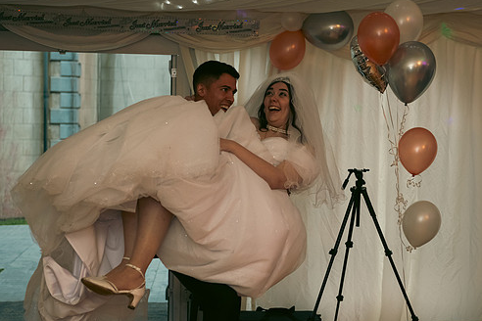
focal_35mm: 66
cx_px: 252
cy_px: 169
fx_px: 884
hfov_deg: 30.5
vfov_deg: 20.6
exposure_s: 1/160
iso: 800
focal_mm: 56
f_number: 3.5
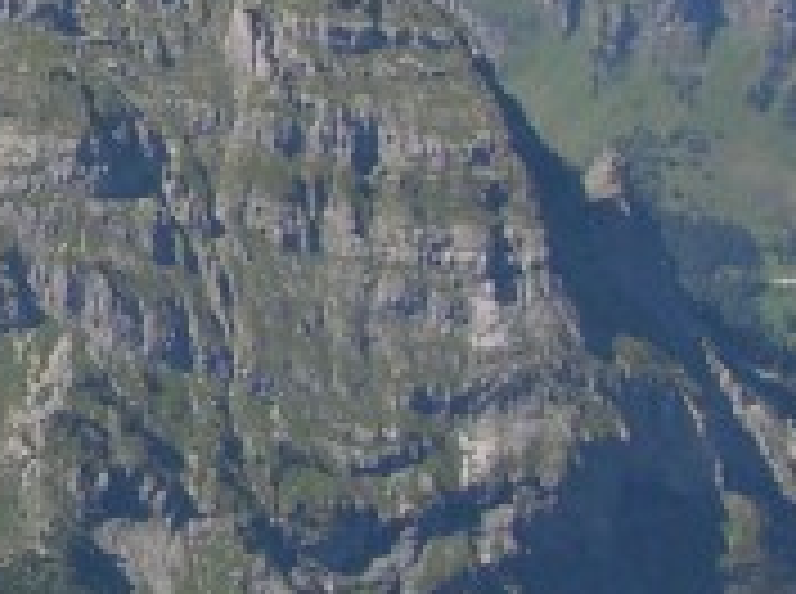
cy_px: -238
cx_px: -787
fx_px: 4659
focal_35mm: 203
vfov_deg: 7.2
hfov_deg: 9.2
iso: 50
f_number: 5.6
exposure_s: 1/231
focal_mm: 8.9
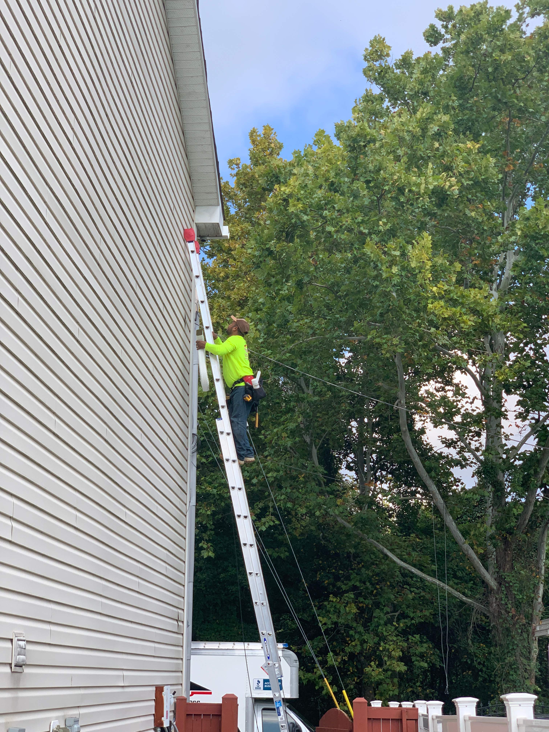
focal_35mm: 52
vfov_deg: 36.8
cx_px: 274
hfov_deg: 28.0
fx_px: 1100
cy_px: 366
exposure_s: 1/564
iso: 16
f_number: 2.4
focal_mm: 6
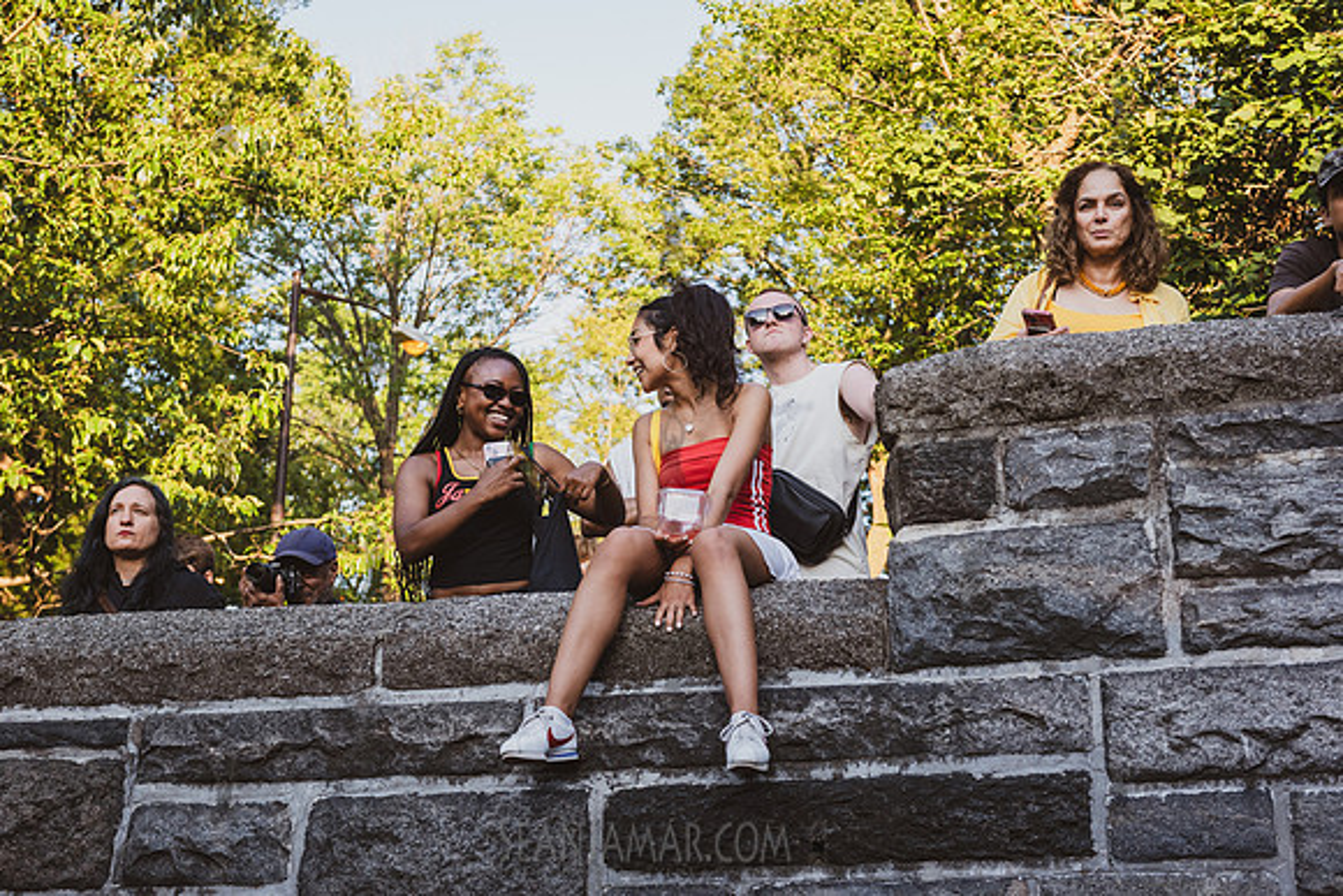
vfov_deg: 26.0
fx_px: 1940
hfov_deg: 38.2
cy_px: 448
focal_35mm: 52
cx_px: 672
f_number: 4
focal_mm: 52
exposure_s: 1/640
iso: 1000
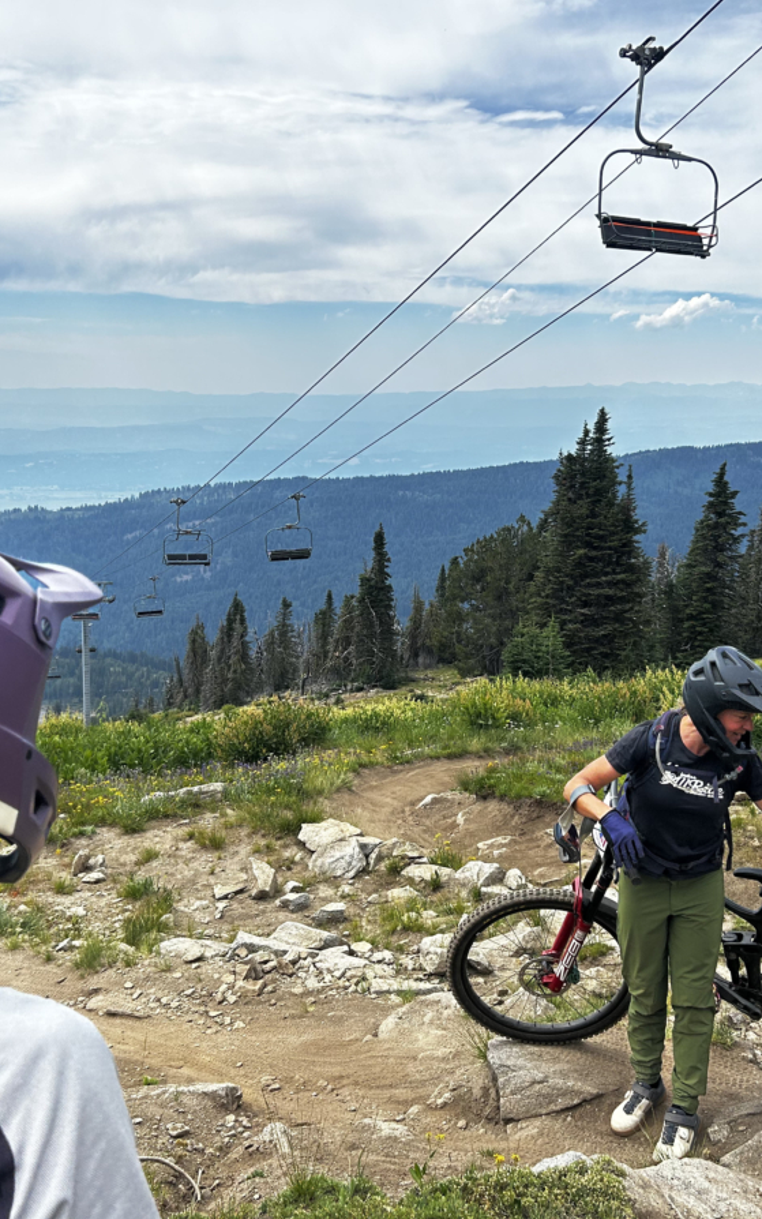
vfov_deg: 52.7
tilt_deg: -10.0
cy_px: 607
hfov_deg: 34.4
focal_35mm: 37
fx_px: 1229
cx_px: 447
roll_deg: -1.3
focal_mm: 5.7
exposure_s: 1/4115
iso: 50
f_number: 1.5
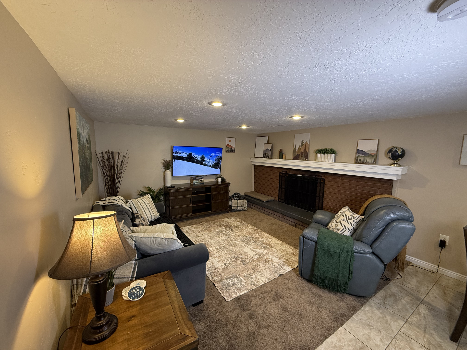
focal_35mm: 14
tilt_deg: -5.7
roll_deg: -0.7
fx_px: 189
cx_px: 234
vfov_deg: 85.7
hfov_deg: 102.1
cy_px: 175
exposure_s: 1/60
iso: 200
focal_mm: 2.22
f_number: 2.2
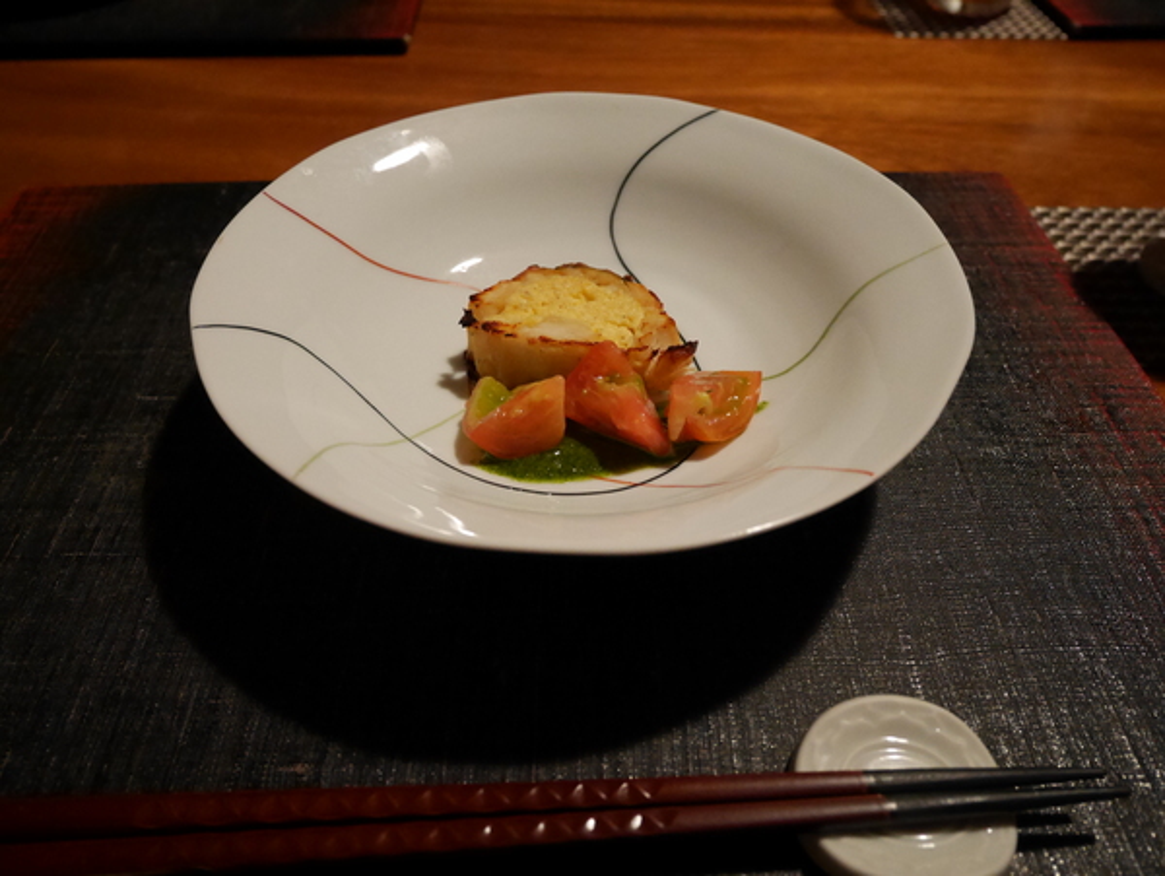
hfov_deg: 63.4
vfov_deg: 49.8
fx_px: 943
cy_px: 438
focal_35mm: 28
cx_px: 582
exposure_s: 1/60
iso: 3200
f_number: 3.6
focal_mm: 14
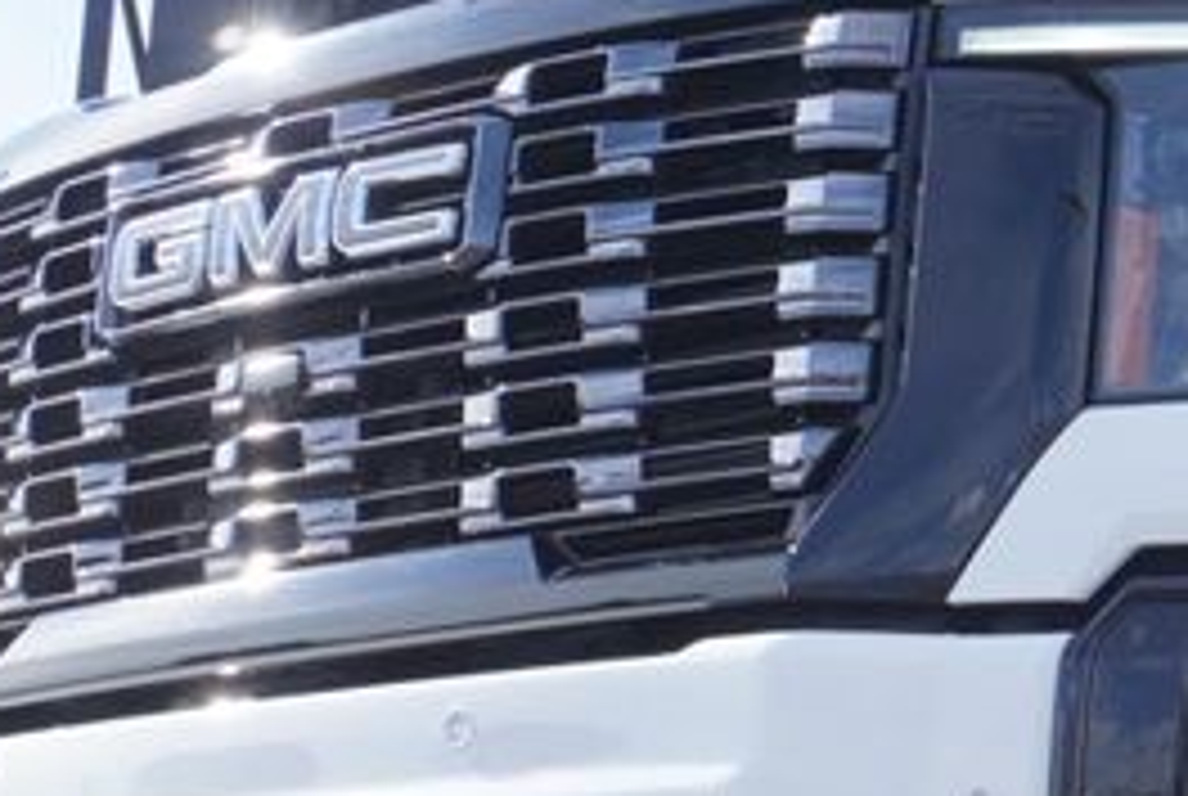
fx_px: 5188
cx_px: 1809
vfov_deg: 8.8
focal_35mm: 157
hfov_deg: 12.4
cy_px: 630
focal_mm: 27
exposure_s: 1/160
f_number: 7.1
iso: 100
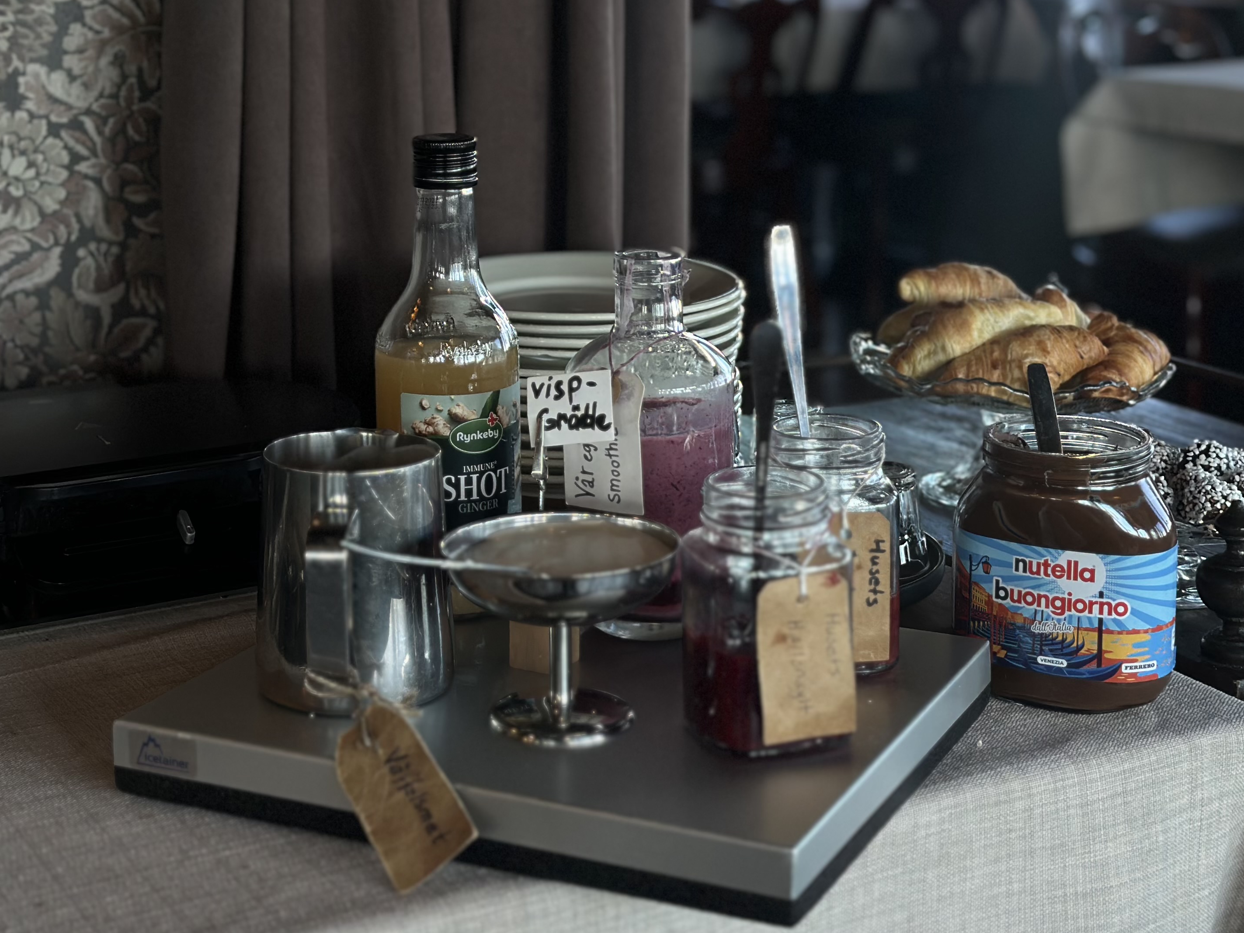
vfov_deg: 21.5
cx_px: 614
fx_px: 2444
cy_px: 303
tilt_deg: -10.9
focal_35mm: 68
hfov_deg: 28.6
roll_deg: +1.3
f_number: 1.78
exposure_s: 1/100
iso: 160
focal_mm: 6.86
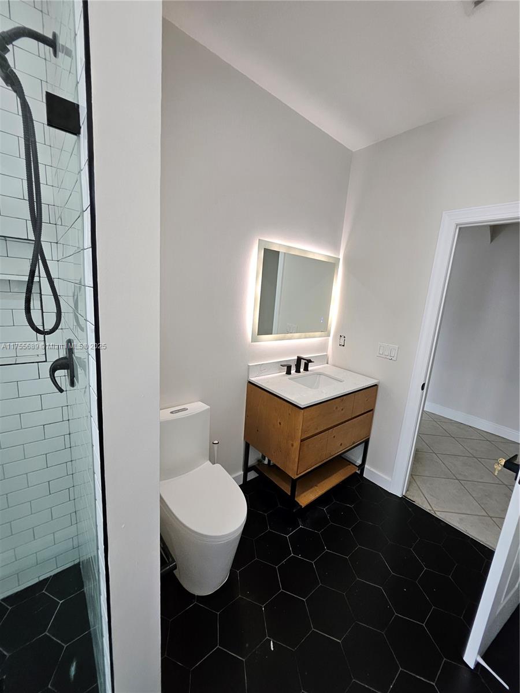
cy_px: 346
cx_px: 260
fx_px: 260
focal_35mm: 13
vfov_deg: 106.2
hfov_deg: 89.9
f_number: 2.2
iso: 125
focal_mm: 1.7
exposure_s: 1/60
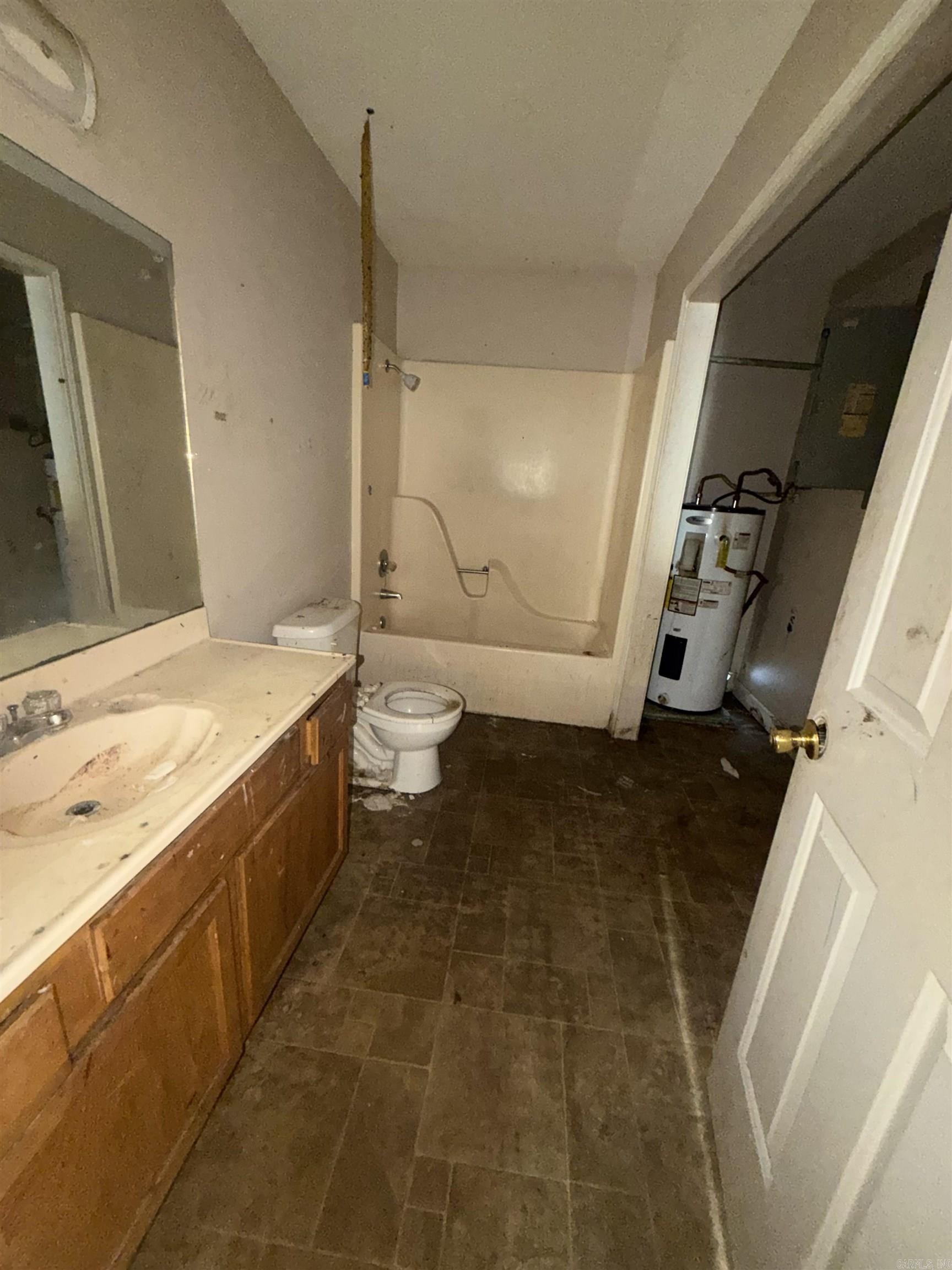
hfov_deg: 85.7
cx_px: 476
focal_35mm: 14
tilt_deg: -17.2
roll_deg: -4.7
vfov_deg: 102.1
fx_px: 513
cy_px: 635
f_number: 2.2
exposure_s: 1/30
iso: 400
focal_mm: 2.22
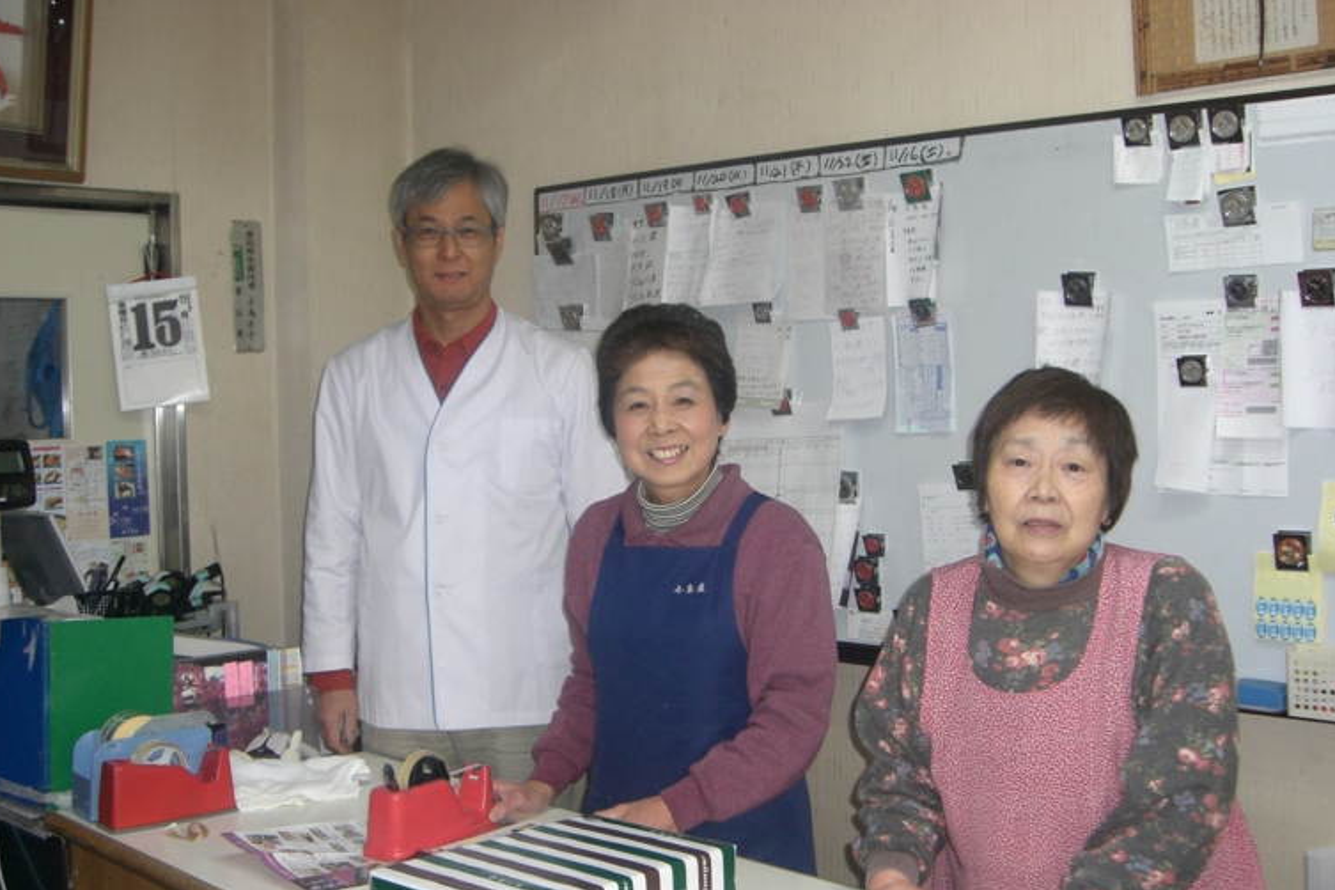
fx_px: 1557
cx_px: 690
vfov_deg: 31.8
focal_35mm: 42
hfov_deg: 46.4
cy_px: 518
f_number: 2.7
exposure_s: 1/60
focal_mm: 6.2
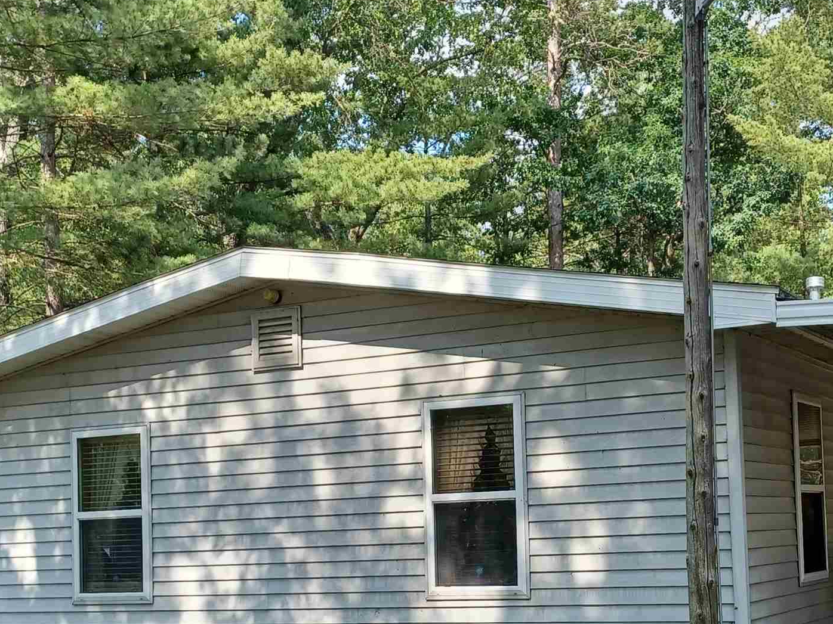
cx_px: 532
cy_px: 477
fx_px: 1324
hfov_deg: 34.7
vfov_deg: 26.2
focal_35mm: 55
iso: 32
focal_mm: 4.6
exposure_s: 1/110
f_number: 1.8
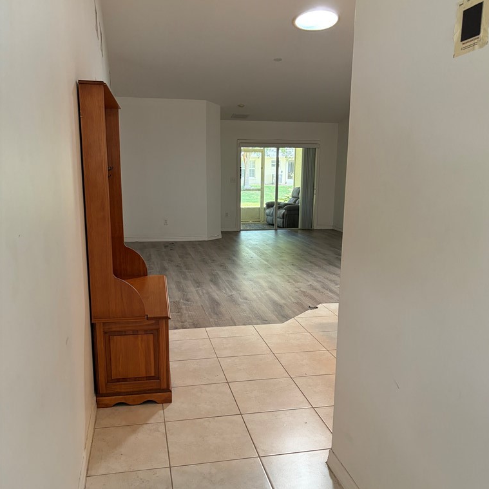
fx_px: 495
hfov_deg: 52.5
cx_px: 246
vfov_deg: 52.4
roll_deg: -0.1
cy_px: 278
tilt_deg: -12.9
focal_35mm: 31
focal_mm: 5.96
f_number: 1.6
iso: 200
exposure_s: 1/120
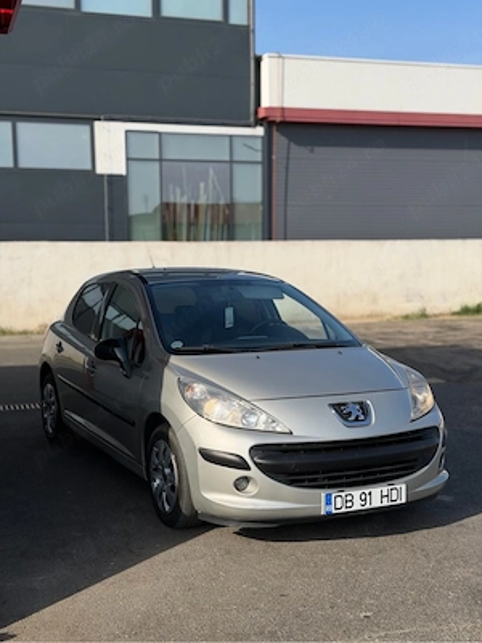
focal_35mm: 48
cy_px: 322
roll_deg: +0.6
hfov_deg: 30.3
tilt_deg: -5.0
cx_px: 241
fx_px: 891
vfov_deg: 39.7
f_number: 1.78
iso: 64
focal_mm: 6.76
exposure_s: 1/3891
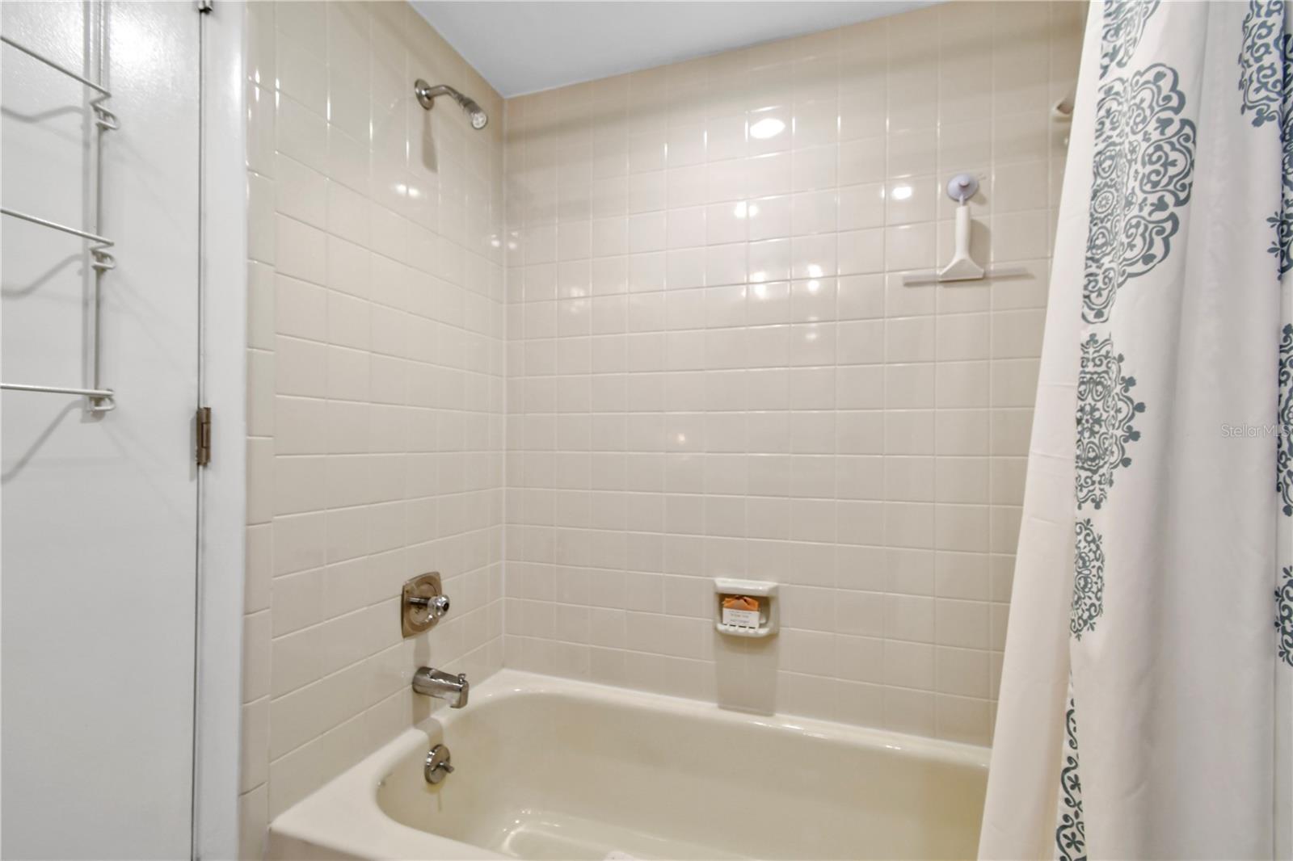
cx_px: 646
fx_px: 539
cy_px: 430
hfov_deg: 100.4
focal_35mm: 15
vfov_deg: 77.3
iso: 100
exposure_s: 1/1.67
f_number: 7.1
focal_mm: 10
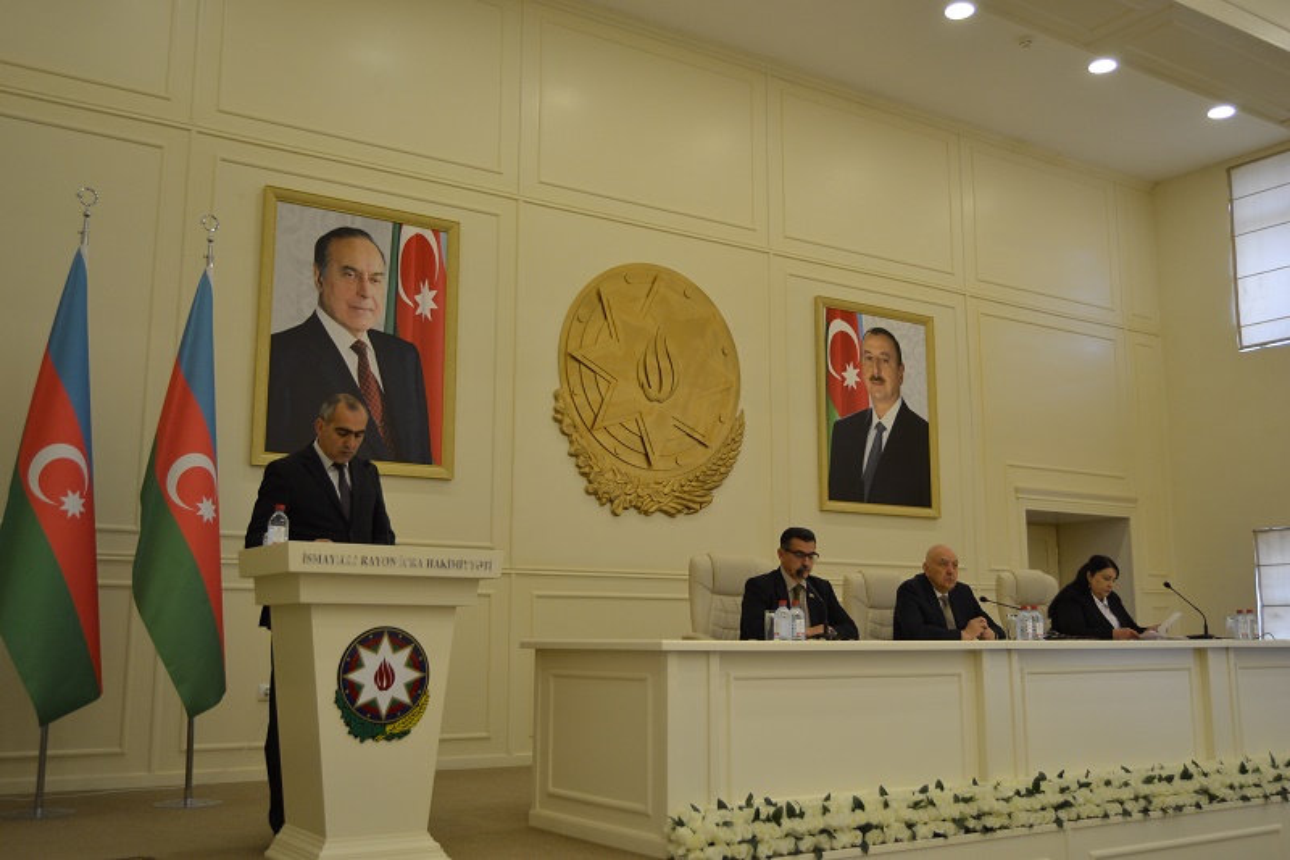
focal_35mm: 34
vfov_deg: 38.3
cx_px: 645
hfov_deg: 55.1
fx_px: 1236
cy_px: 430
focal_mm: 23
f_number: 3.8
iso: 500
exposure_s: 1/60
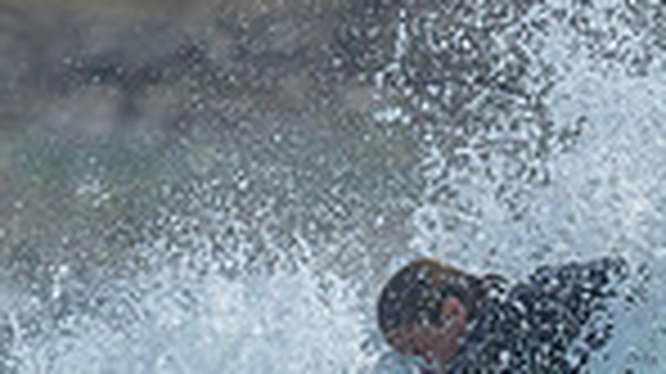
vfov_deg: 0.3
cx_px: 977
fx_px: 72423
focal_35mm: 4104
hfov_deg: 0.5
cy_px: 540
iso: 160
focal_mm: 800
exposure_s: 1/2000
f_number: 6.3
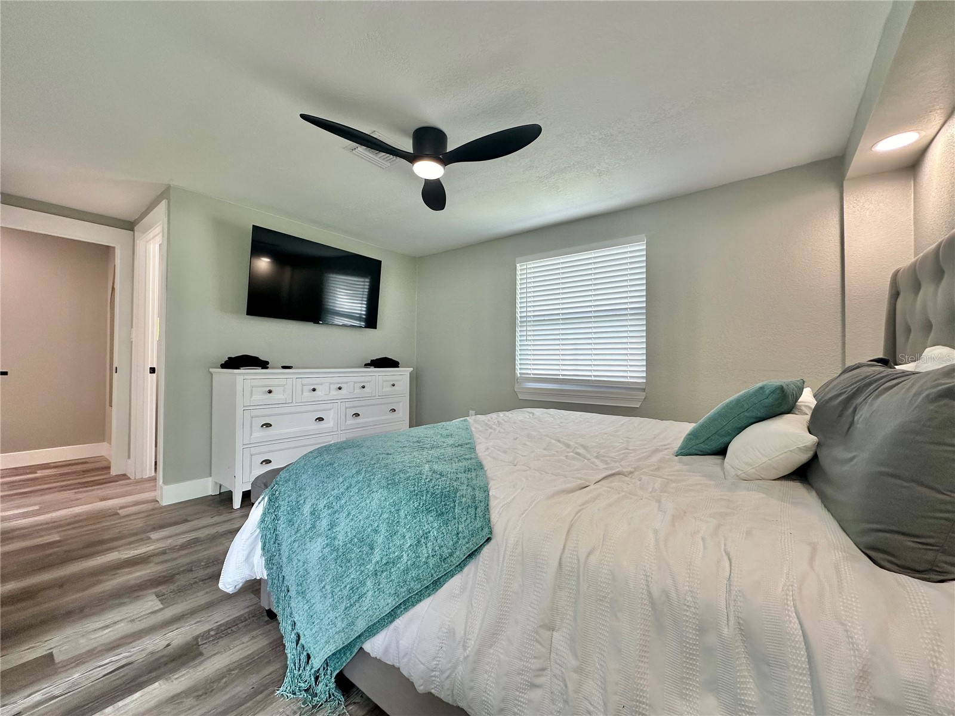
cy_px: 358
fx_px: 386
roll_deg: -0.3
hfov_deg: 102.1
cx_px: 478
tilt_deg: +0.9
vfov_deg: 85.7
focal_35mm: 14
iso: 100
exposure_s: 1/120
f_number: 2.2
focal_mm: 2.22
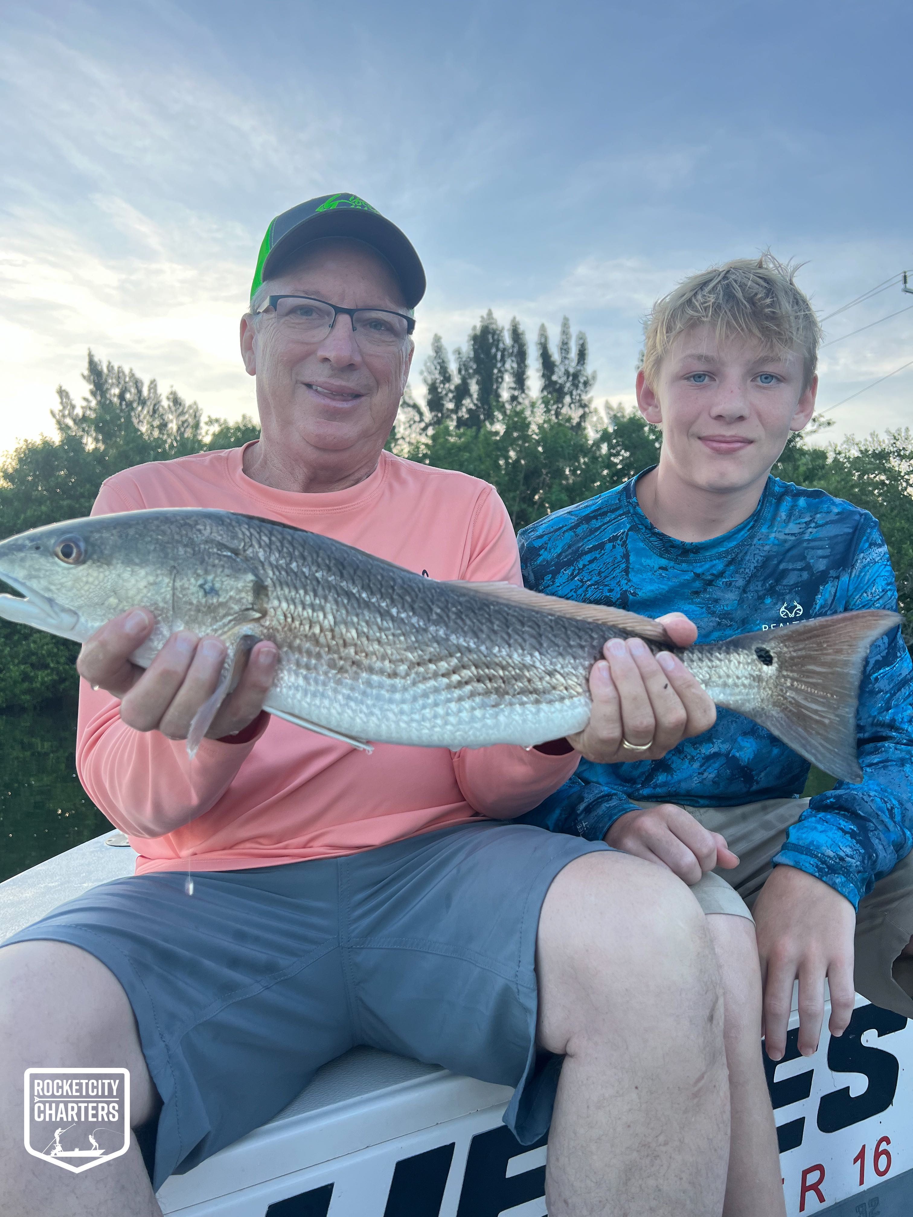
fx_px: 914
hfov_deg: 53.1
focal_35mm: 26
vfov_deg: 67.3
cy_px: 608
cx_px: 456
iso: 40
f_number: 1.5
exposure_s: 1/180
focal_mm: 5.7
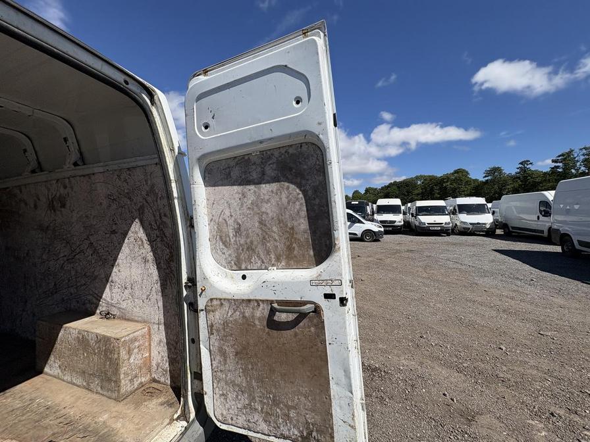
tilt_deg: +3.7
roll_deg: +1.7
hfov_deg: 102.1
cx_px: 295
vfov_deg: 85.7
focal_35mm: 14
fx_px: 239
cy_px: 221
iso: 40
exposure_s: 1/3106
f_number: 2.2
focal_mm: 2.22
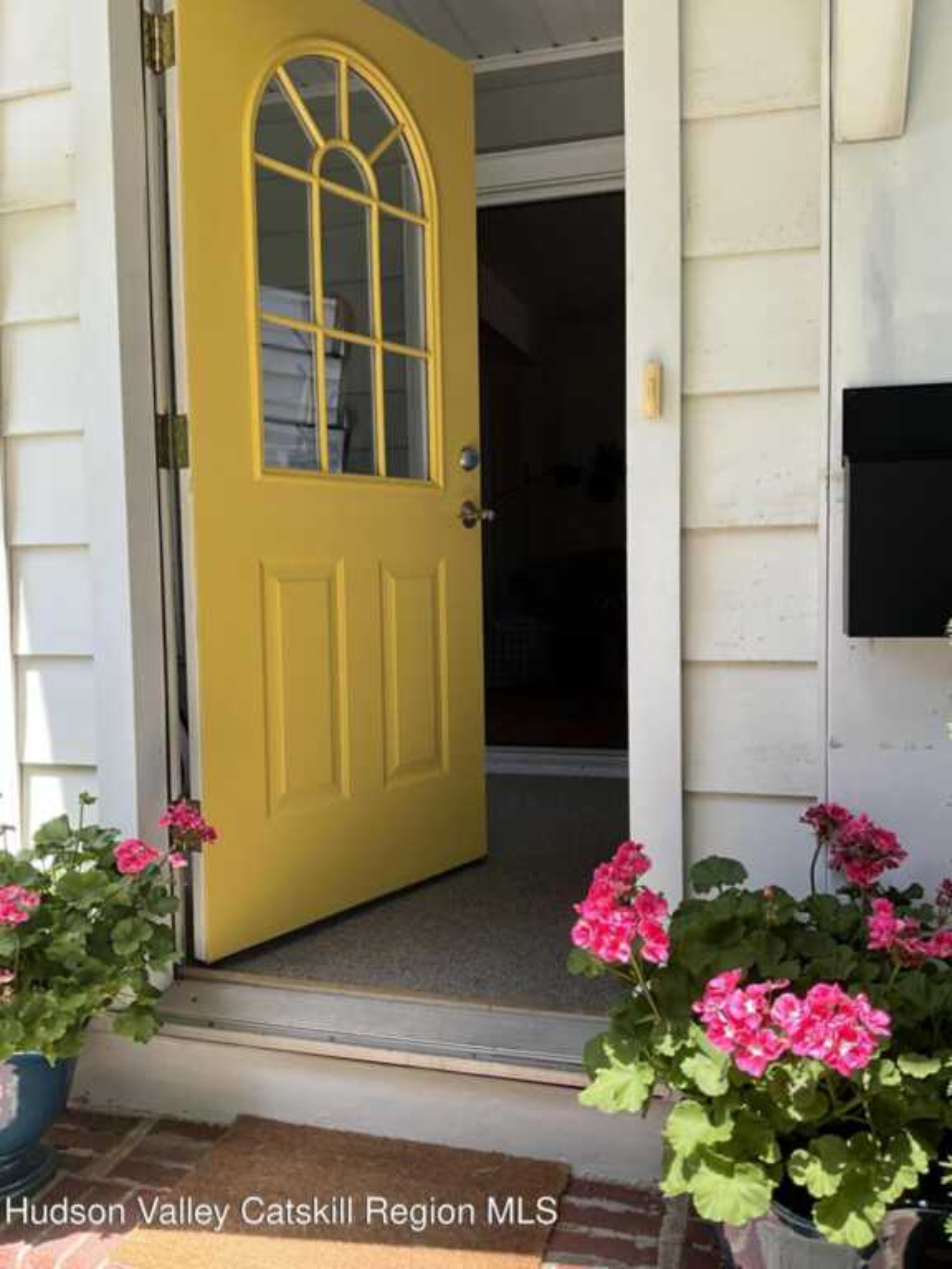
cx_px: 476
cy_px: 634
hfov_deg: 48.2
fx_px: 1063
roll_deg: +0.9
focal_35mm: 29
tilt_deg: -2.9
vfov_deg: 61.7
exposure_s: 1/202
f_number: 1.8
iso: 20
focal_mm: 3
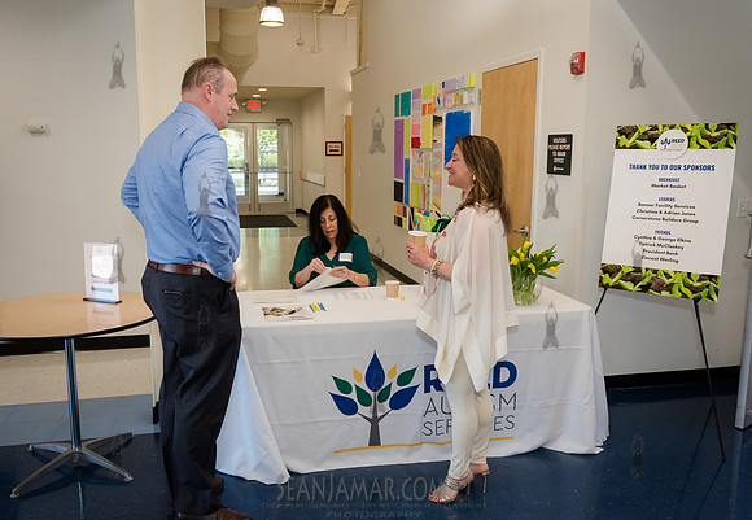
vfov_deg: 42.8
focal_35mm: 31
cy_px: 255
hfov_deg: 59.1
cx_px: 355
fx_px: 663
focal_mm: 29
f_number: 4.5
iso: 2500
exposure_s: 1/250
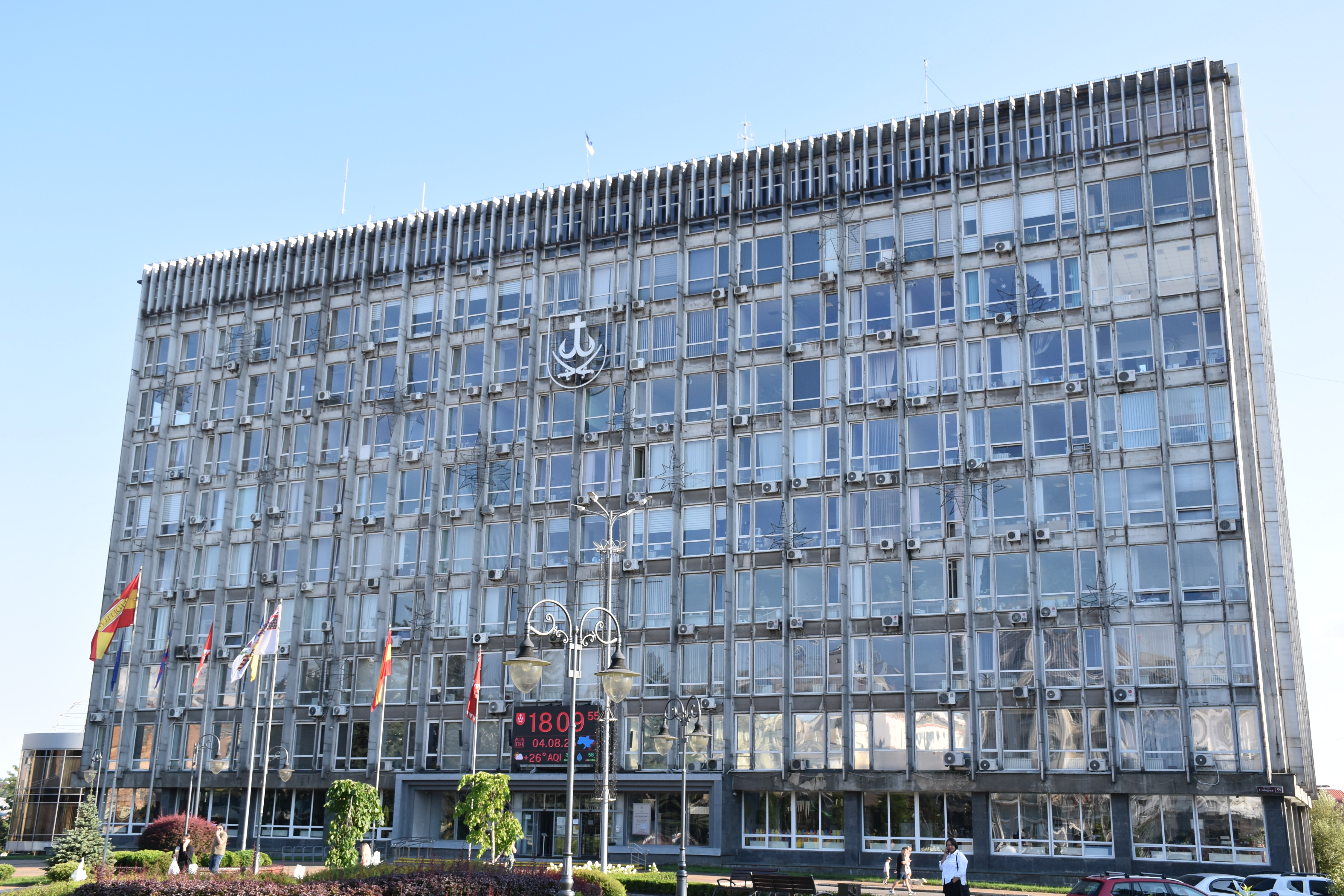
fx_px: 1344
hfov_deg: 53.1
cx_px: 672
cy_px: 448
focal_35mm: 36
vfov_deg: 36.9
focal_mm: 24
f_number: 8
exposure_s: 1/250
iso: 280
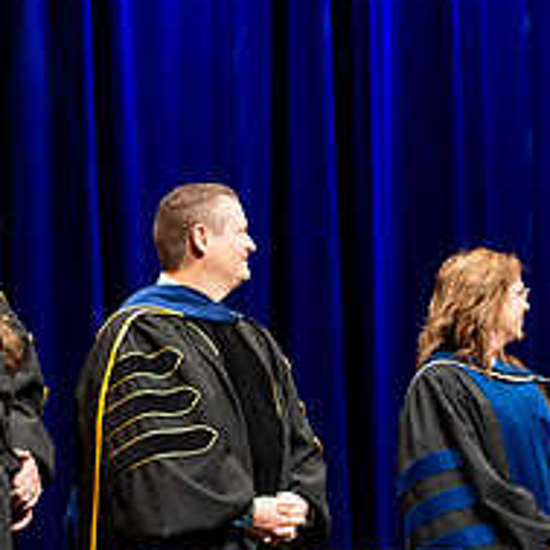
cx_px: -207
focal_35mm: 183
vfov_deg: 9.5
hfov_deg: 9.4
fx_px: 3290
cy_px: 496
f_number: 2.8
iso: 640
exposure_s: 1/200
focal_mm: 70
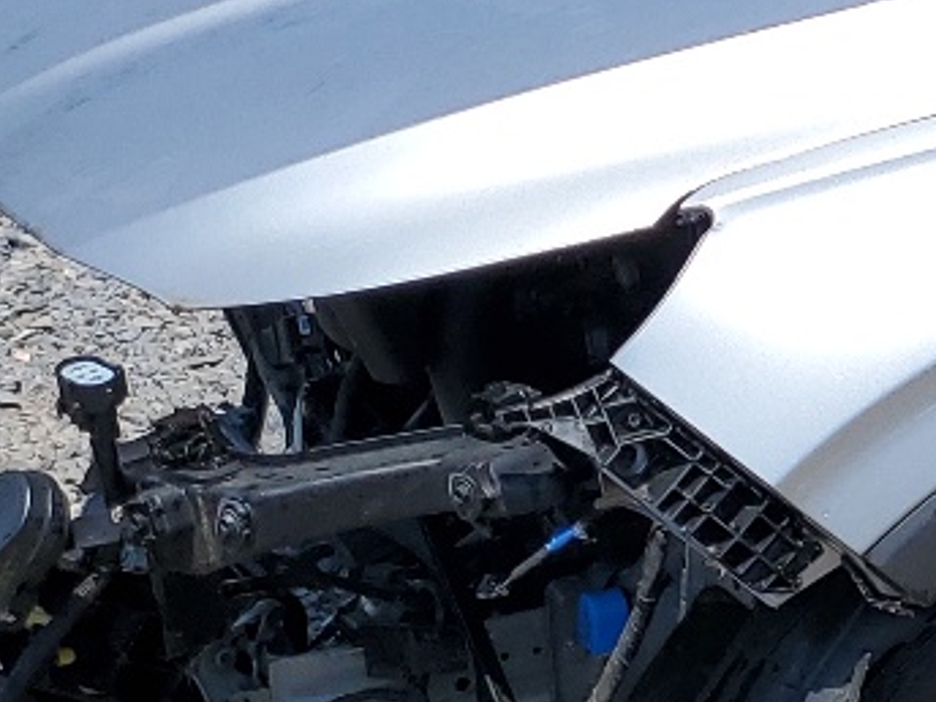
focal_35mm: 121
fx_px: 3272
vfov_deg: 12.2
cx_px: 1722
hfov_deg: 14.2
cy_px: 332
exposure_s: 1/3333
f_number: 1.5
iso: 50
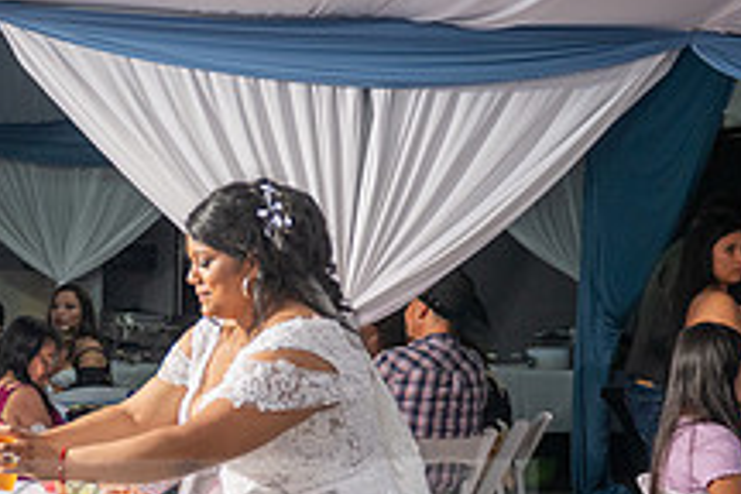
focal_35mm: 101
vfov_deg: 13.5
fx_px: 2079
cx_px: 148
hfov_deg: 20.0
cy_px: 404
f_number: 3.5
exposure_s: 1/125
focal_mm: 24
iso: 250
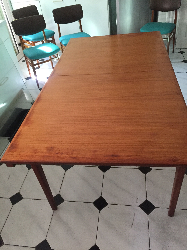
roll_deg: +7.7
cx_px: 94
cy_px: 125
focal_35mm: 29
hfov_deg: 48.2
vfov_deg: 61.7
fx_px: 209
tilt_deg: -40.5
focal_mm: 4.15
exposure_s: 1/25
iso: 250
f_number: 2.2
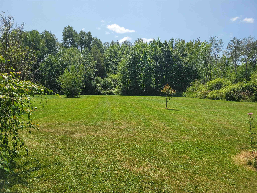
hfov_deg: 67.3
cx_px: 128
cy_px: 96
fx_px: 193
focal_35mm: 26
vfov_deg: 53.1
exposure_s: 1/2593
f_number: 1.8
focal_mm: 5.4
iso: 40
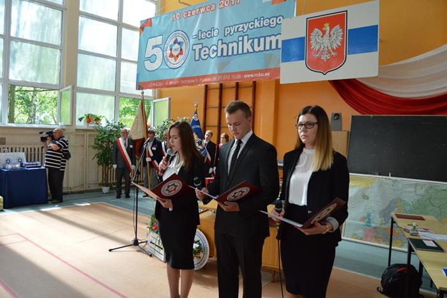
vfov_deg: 47.9
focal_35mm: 27
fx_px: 335
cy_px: 149
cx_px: 224
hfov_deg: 67.4
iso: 900
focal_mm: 18
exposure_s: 1/500
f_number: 3.5
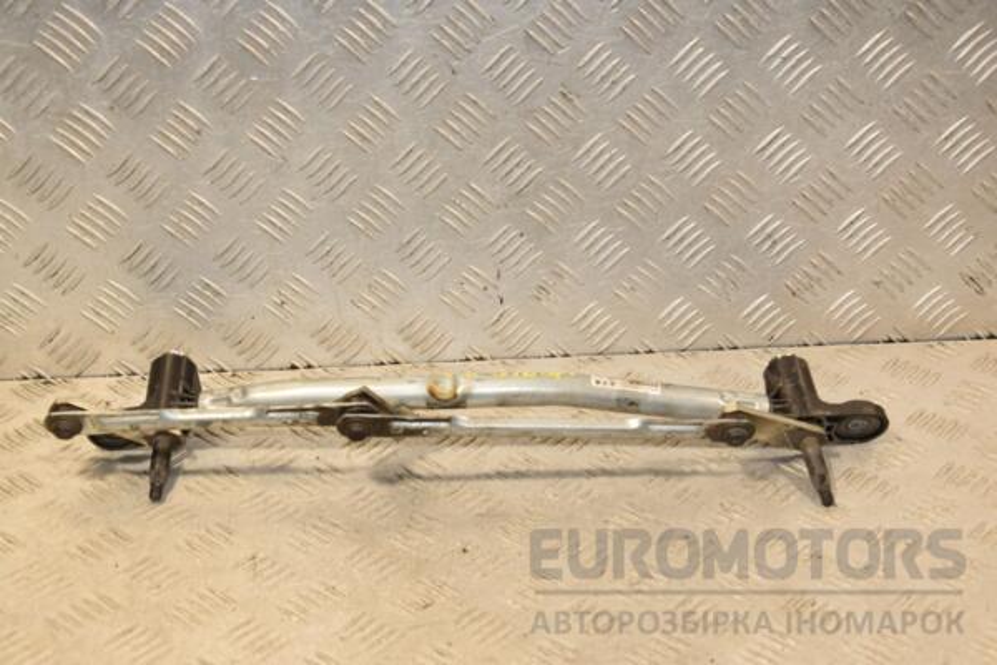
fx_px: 1662
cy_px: 332
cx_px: 498
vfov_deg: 22.6
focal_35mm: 60
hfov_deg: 33.4
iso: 800
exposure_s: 1/200
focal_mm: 40
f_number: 7.1
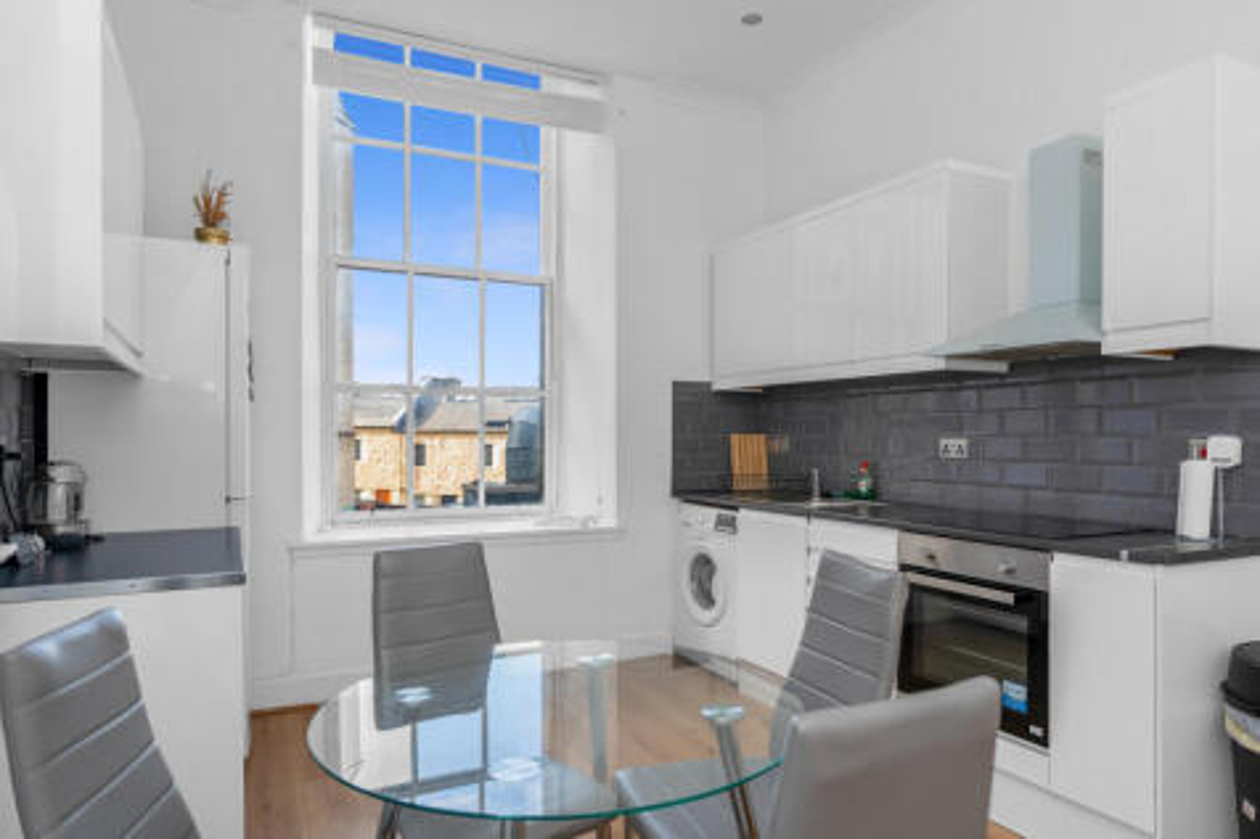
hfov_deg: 78.6
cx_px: 630
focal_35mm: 22
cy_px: 420
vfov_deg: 57.2
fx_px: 770
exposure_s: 1/100
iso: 200
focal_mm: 22
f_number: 3.2
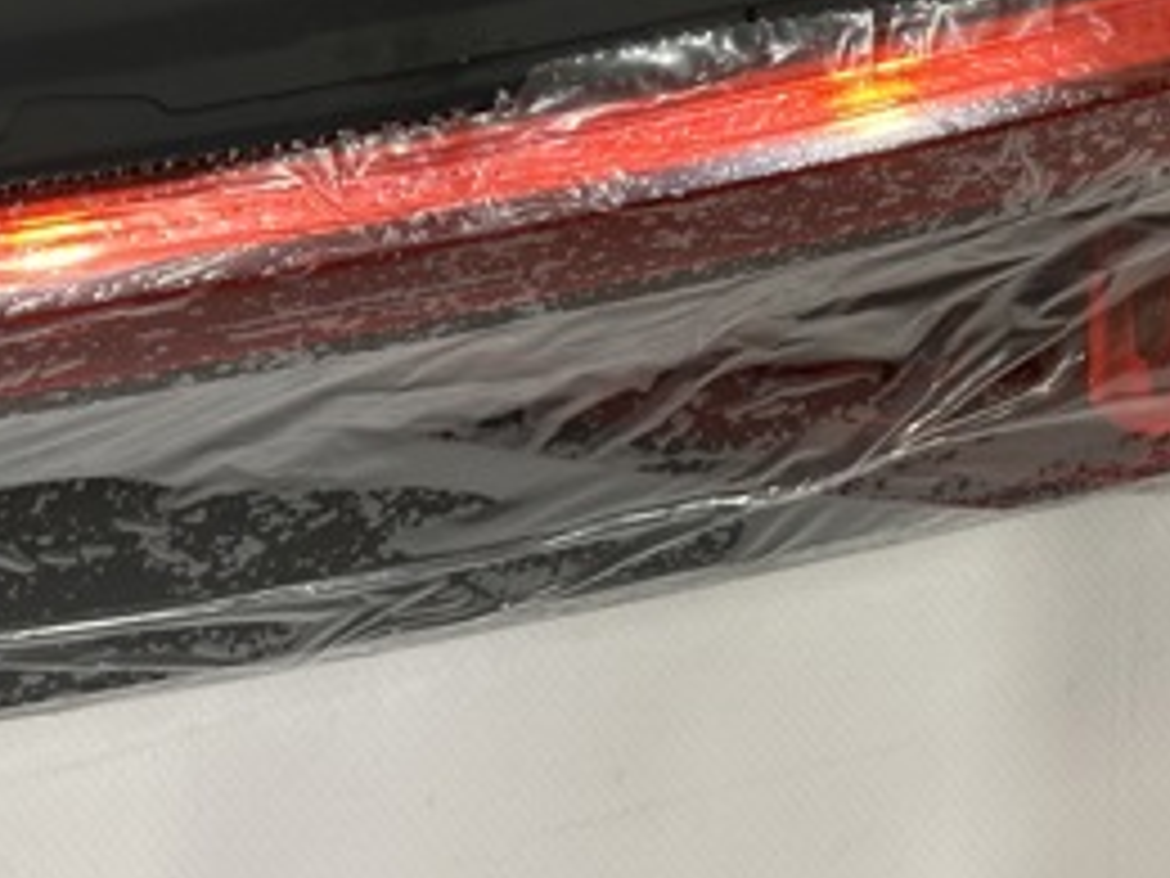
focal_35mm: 118
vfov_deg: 12.3
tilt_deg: -72.8
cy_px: -155
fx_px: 3988
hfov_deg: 16.5
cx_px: 958
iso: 125
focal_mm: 6.86
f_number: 1.78
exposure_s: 1/50
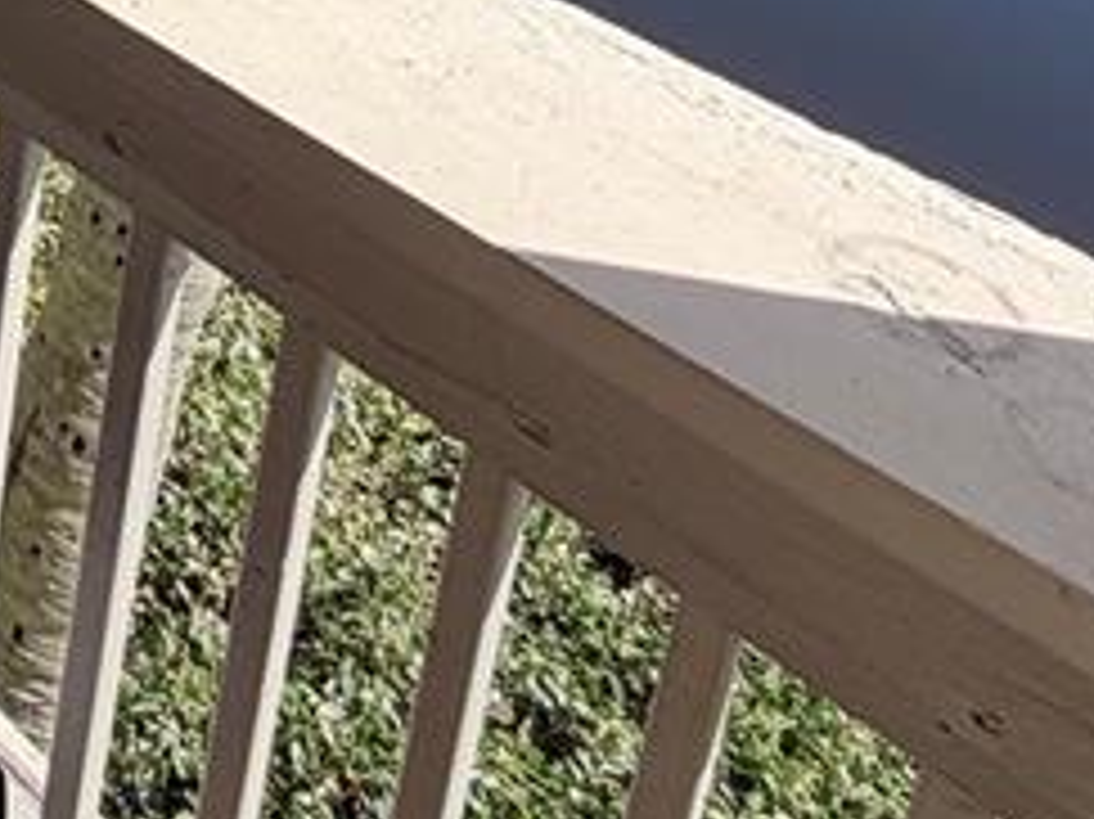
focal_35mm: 59
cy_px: -738
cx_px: -459
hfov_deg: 26.0
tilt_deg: -12.8
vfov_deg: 18.3
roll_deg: -2.7
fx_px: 1864
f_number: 2.2
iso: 32
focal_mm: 2.22
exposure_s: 1/770
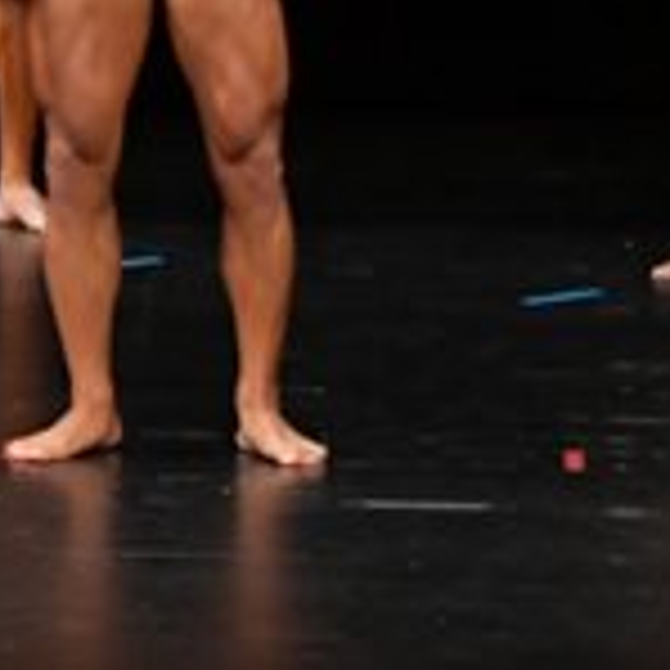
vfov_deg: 2.7
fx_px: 14190
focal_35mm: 648
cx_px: -1014
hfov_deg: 2.7
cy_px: -72
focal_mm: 98
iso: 3200
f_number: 5.6
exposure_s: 1/400
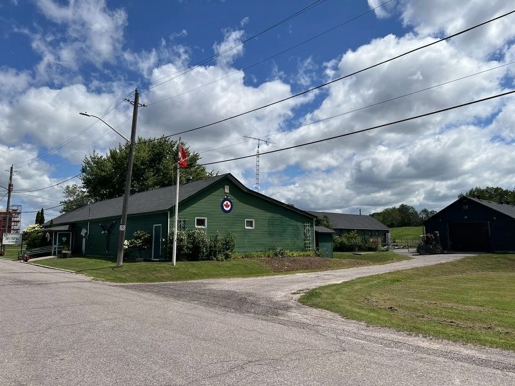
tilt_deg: +8.4
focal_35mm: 26
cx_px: 258
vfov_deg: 53.1
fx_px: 387
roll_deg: +0.6
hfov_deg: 67.3
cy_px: 193
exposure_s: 1/8696
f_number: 1.5
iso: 50
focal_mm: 5.7
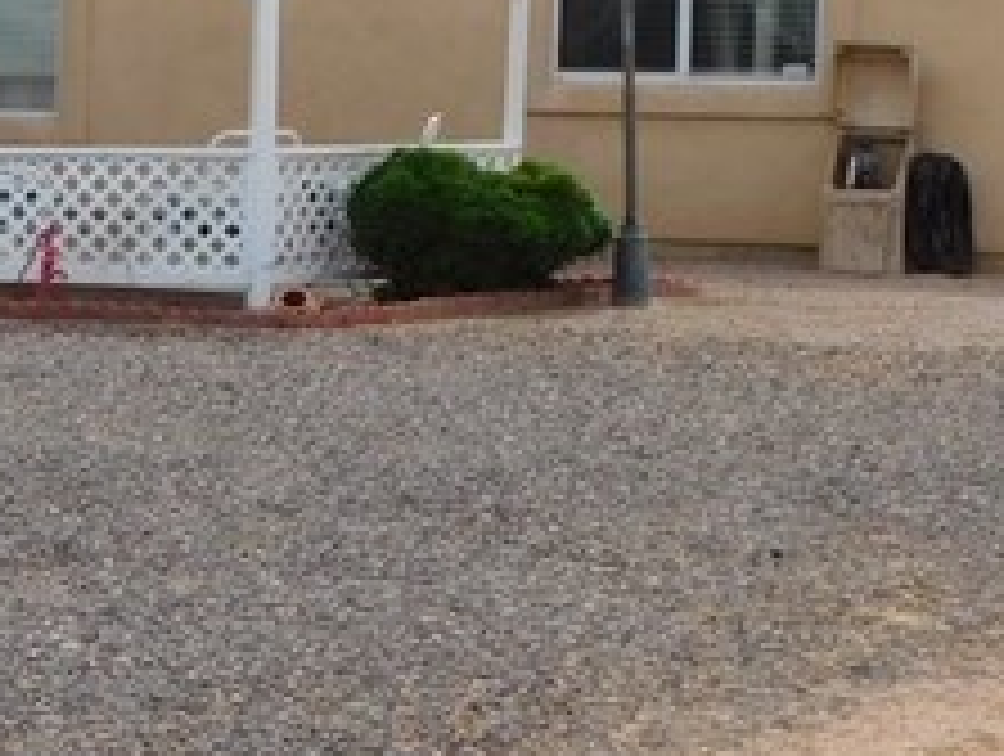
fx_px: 4793
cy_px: 176
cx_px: -1058
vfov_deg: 9.0
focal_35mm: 165
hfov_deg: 10.8
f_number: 3.5
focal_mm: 6.3
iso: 125
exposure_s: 1/1000
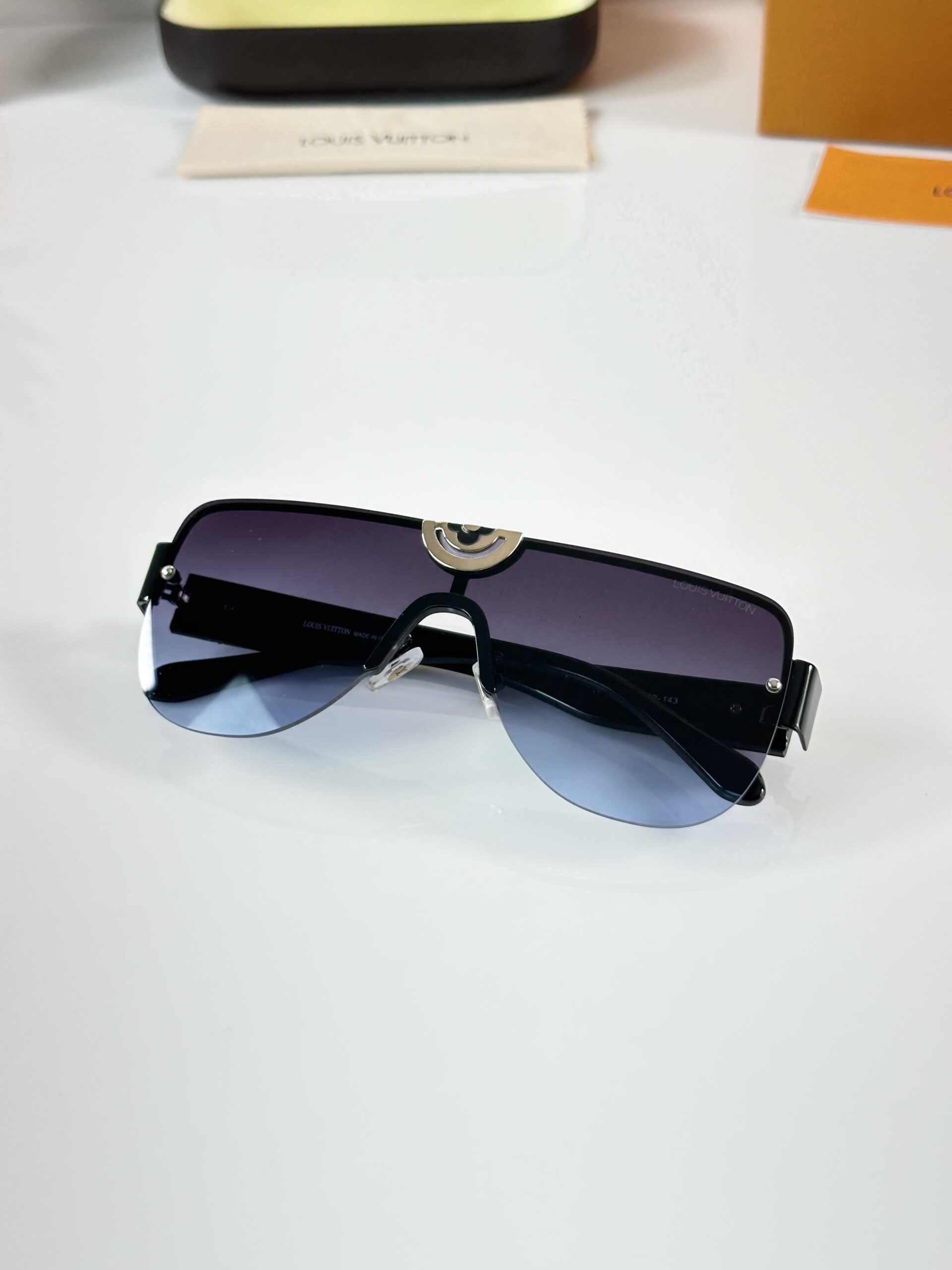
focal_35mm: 48
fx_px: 1760
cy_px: 635
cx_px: 476
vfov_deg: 39.7
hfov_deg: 30.3
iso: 80
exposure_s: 1/100
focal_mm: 6.86
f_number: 1.78
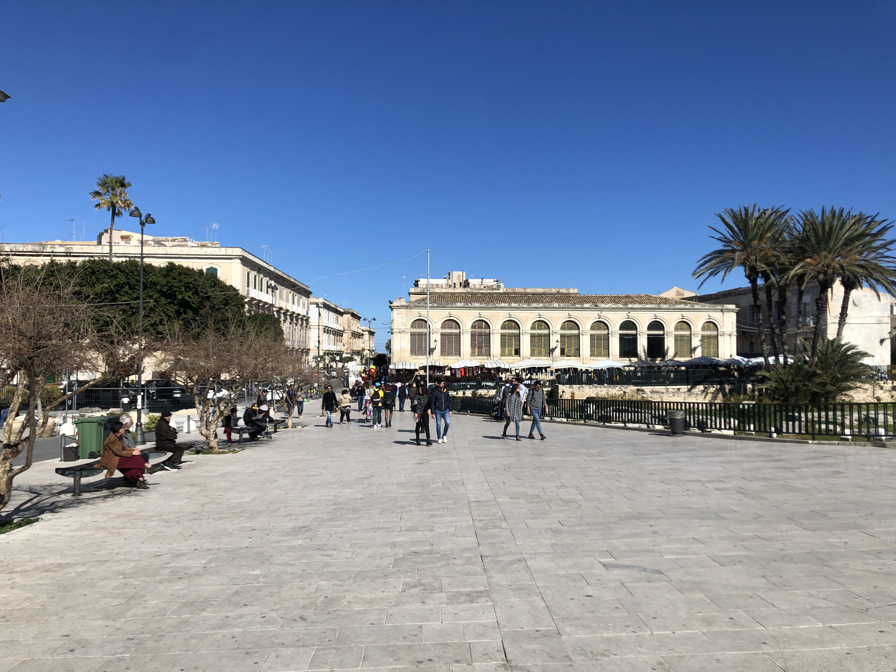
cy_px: 336
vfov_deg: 49.7
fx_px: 725
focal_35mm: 28
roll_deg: +0.3
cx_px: 448
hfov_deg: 63.4
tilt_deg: +2.1
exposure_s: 1/3247
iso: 20
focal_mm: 4
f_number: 1.8
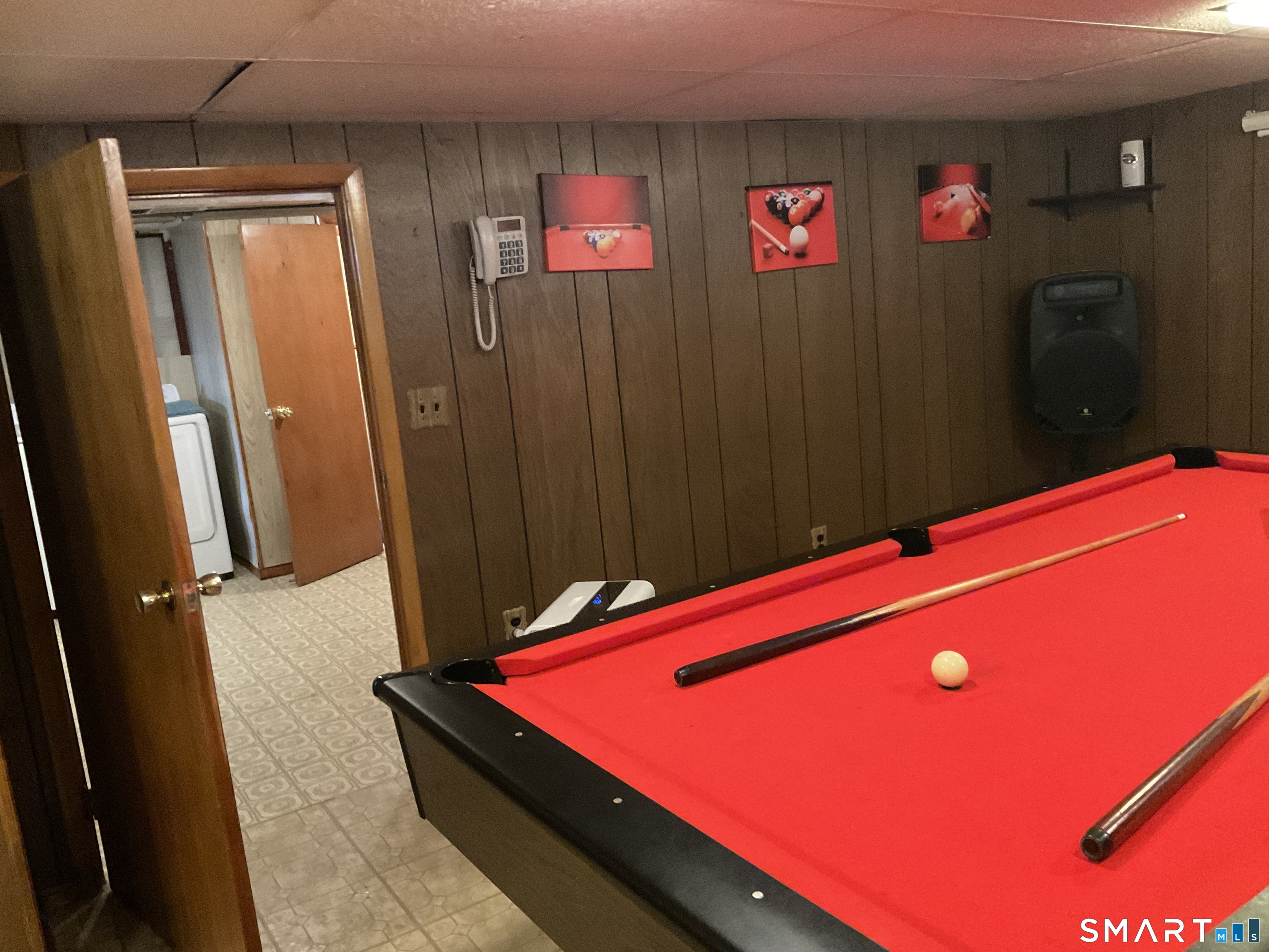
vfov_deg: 48.2
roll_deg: +5.1
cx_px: 634
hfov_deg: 61.7
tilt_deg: -8.7
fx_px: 1063
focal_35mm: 29
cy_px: 476
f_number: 1.8
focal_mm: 3
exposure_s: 1/24
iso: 500
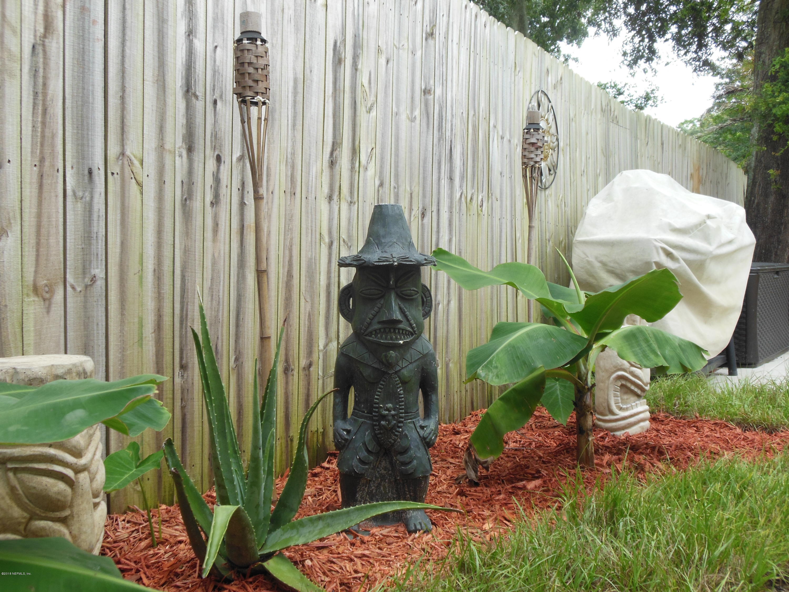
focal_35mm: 38
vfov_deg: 37.7
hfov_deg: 49.0
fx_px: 866
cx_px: 394
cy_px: 296
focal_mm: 6.8
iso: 125
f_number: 3.6
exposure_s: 1/200
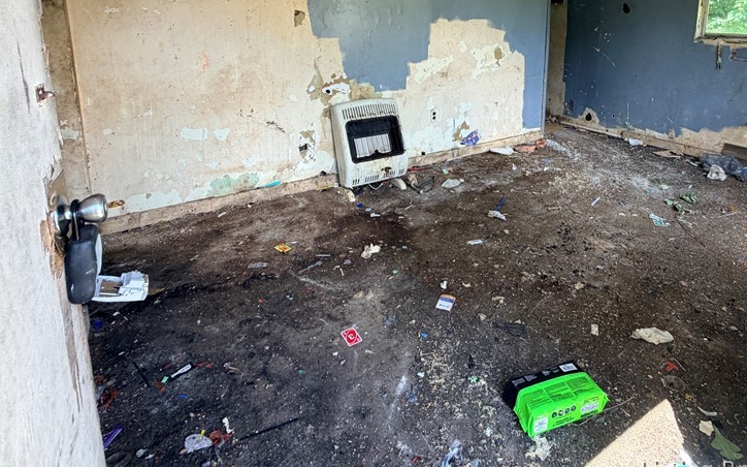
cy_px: 90
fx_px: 427
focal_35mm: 21
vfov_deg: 53.2
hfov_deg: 81.6
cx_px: 436
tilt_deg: -9.5
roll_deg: -1.6
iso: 100
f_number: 2.2
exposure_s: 1/121
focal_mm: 2.22
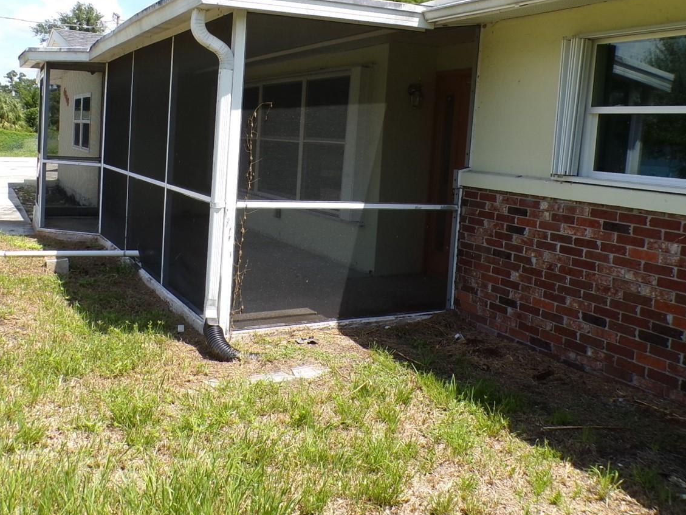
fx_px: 674
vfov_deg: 41.5
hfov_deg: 53.9
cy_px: 194
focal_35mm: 34
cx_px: 359
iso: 100
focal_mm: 4.3
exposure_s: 1/400
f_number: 4.4
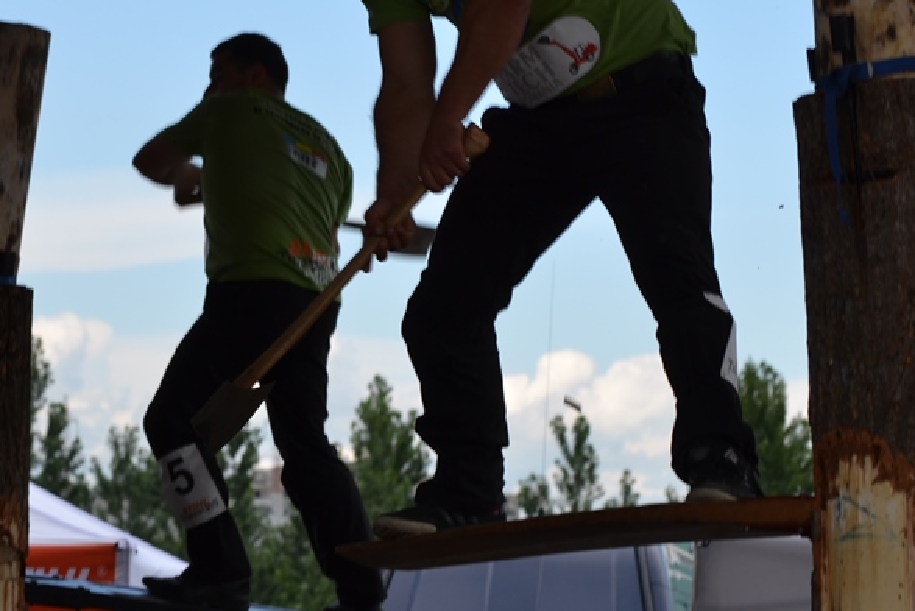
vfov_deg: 7.5
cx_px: 350
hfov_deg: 11.2
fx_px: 4653
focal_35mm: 183
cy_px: 270
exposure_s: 1/200
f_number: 7.1
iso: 100
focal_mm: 72
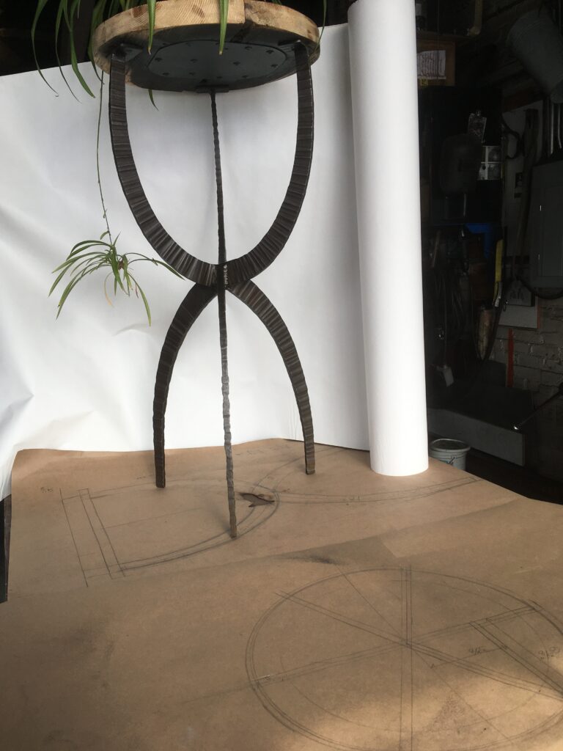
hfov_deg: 48.2
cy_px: 376
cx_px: 282
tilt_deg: -10.3
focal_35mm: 29
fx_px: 629
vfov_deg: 61.7
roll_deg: +3.1
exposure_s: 1/265
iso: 25
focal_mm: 4.15
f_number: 2.2
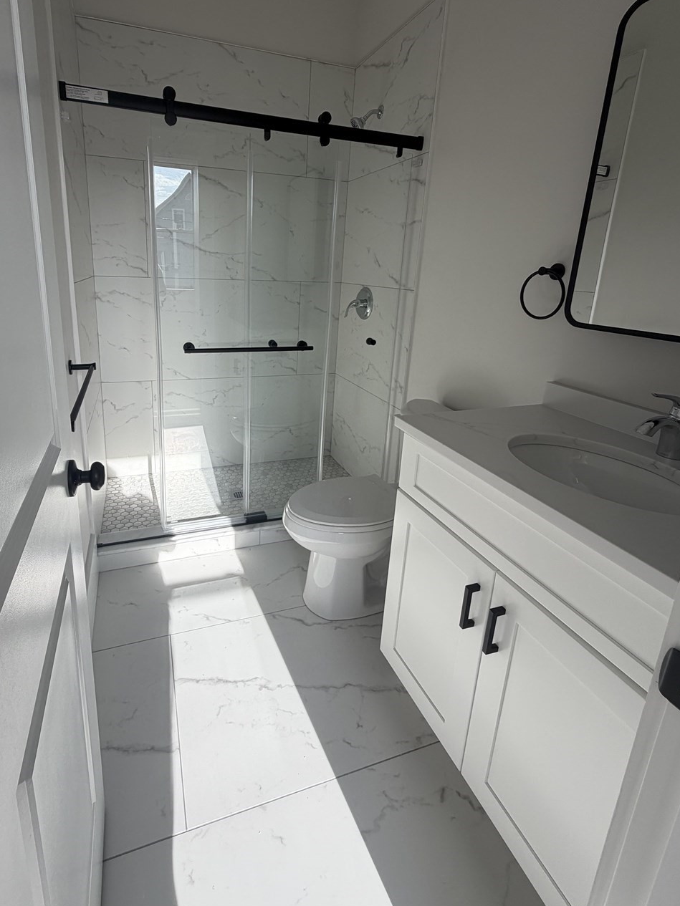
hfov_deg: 74.2
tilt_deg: -14.0
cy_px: 382
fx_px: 445
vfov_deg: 90.3
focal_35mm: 17
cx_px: 287
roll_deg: -1.9
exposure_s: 1/413
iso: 50
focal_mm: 2.22
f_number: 2.2
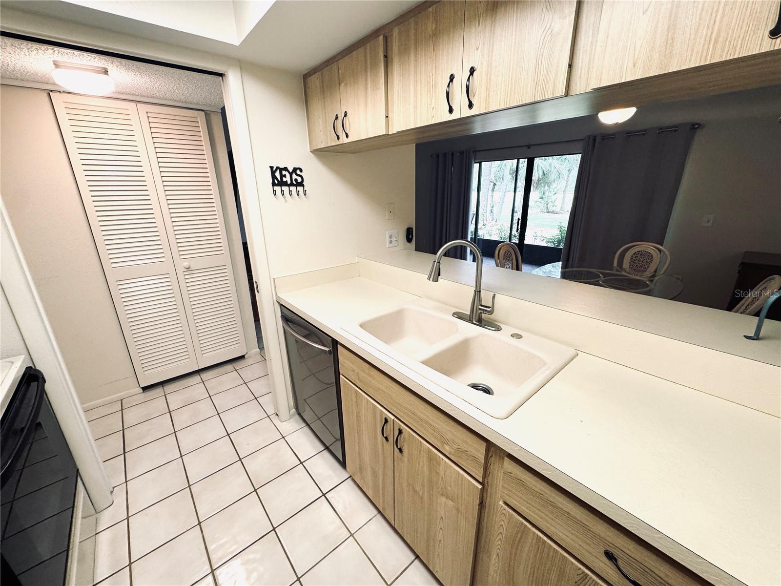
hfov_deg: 102.1
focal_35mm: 14
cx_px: 390
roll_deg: +0.7
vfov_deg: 85.7
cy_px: 293
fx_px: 316
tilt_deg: -18.7
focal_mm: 2.22
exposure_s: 1/120
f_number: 2.2
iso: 160
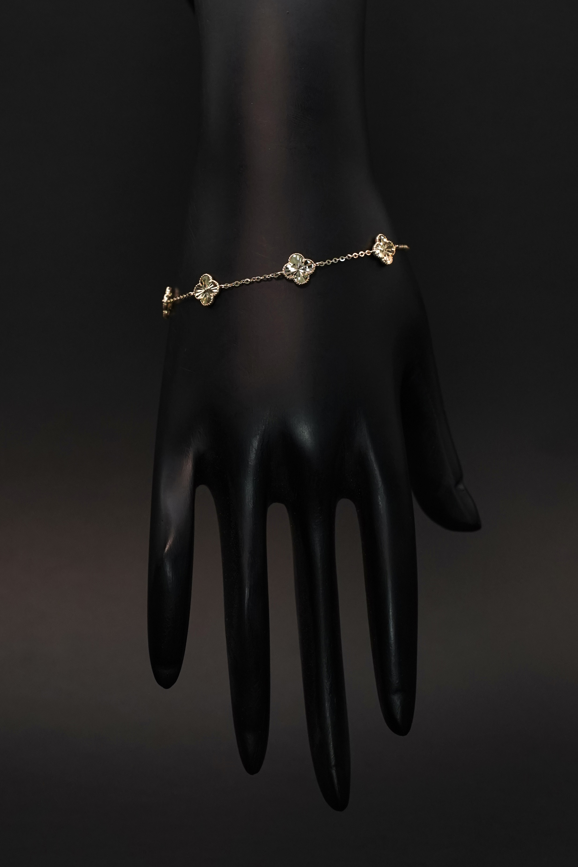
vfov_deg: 31.9
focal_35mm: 63
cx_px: 289
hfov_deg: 21.6
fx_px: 1517
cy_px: 434
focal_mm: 63
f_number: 7.1
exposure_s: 1/800
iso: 1600
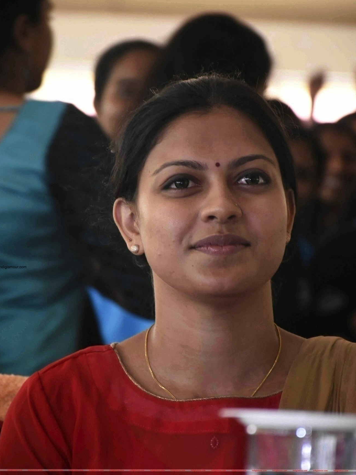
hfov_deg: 7.0
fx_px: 2908
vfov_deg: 9.3
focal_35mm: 212
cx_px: 178
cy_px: 248
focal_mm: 130
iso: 2500
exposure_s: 1/100
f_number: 5.6
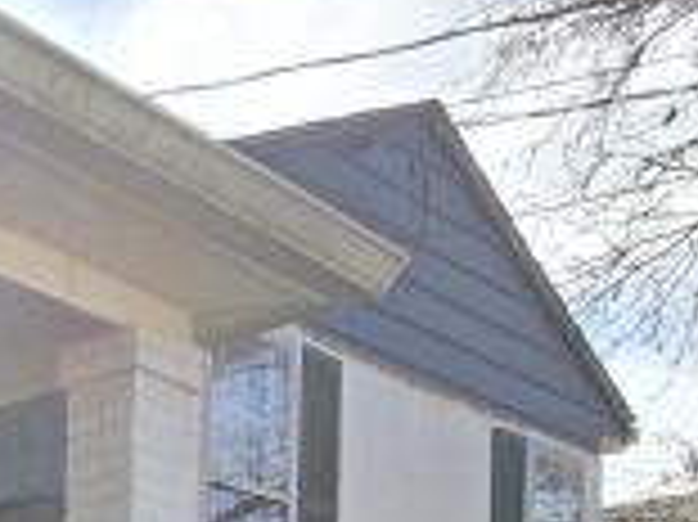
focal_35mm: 56
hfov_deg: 22.9
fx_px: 1128
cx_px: -498
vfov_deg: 20.9
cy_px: 842
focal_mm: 2.2
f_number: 2.2
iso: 50
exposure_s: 1/777
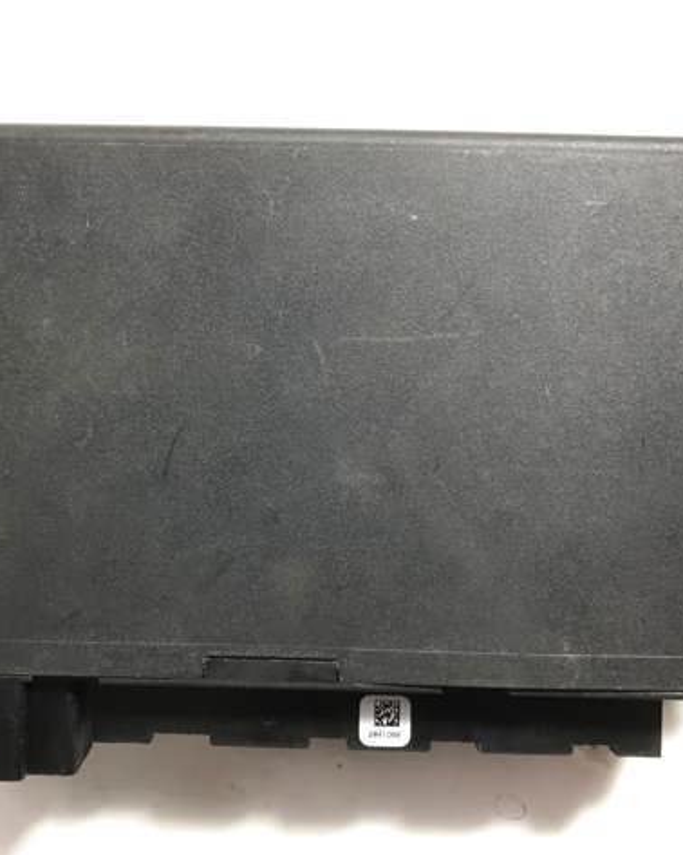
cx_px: 289
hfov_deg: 40.0
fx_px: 936
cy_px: 432
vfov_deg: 49.1
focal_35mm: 37
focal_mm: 3.99
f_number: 1.8
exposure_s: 1/100
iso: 32
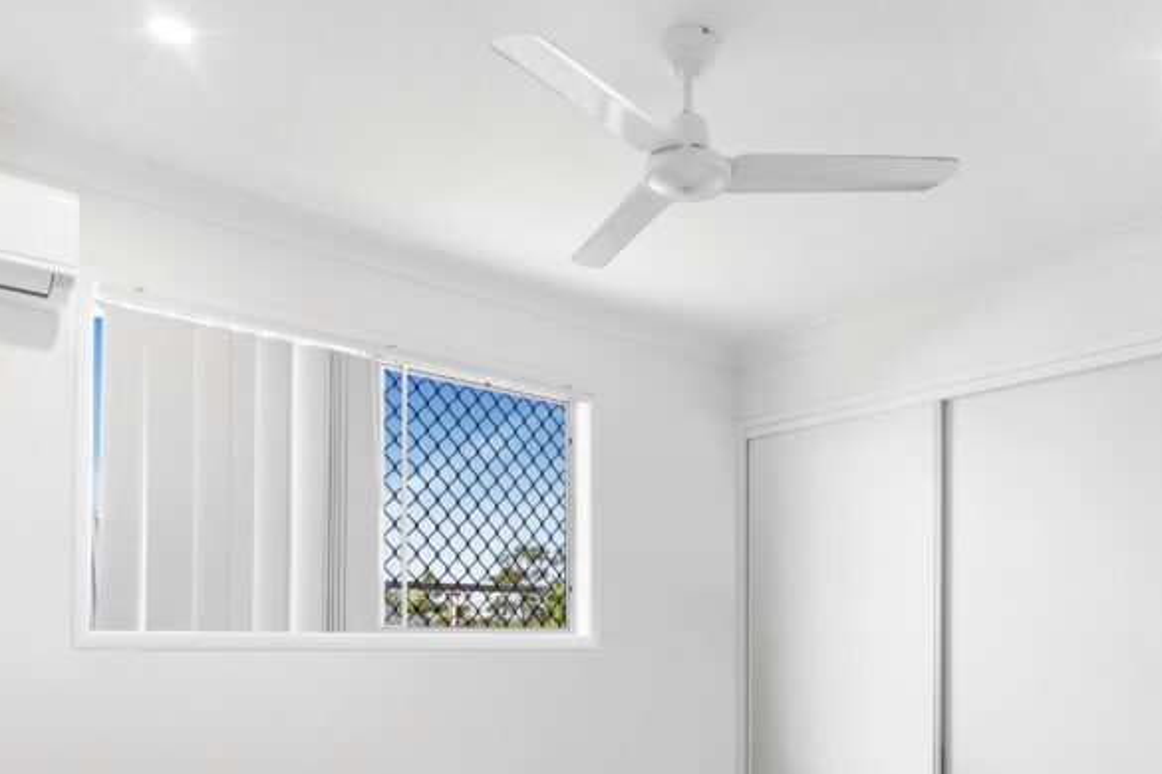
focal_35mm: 28
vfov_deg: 43.4
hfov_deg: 65.3
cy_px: 658
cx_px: 652
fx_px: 904
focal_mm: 16
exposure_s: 1/8
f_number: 7.1
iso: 800
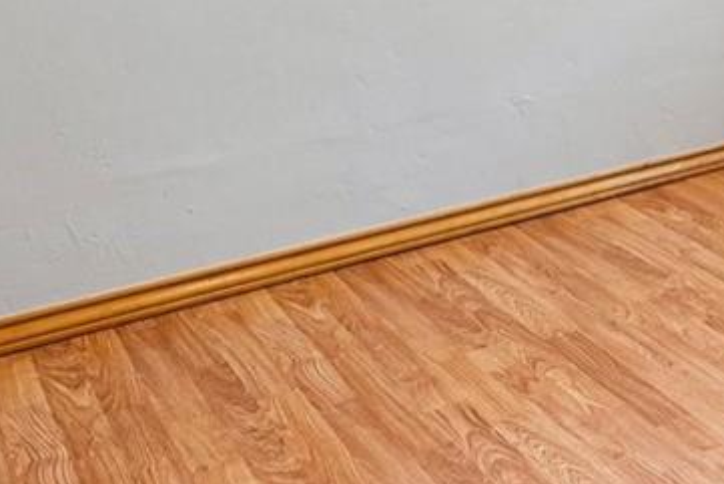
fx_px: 1247
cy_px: -253
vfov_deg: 19.1
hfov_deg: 27.1
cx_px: 947
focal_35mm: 62
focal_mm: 14
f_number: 10
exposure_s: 1/15
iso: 320
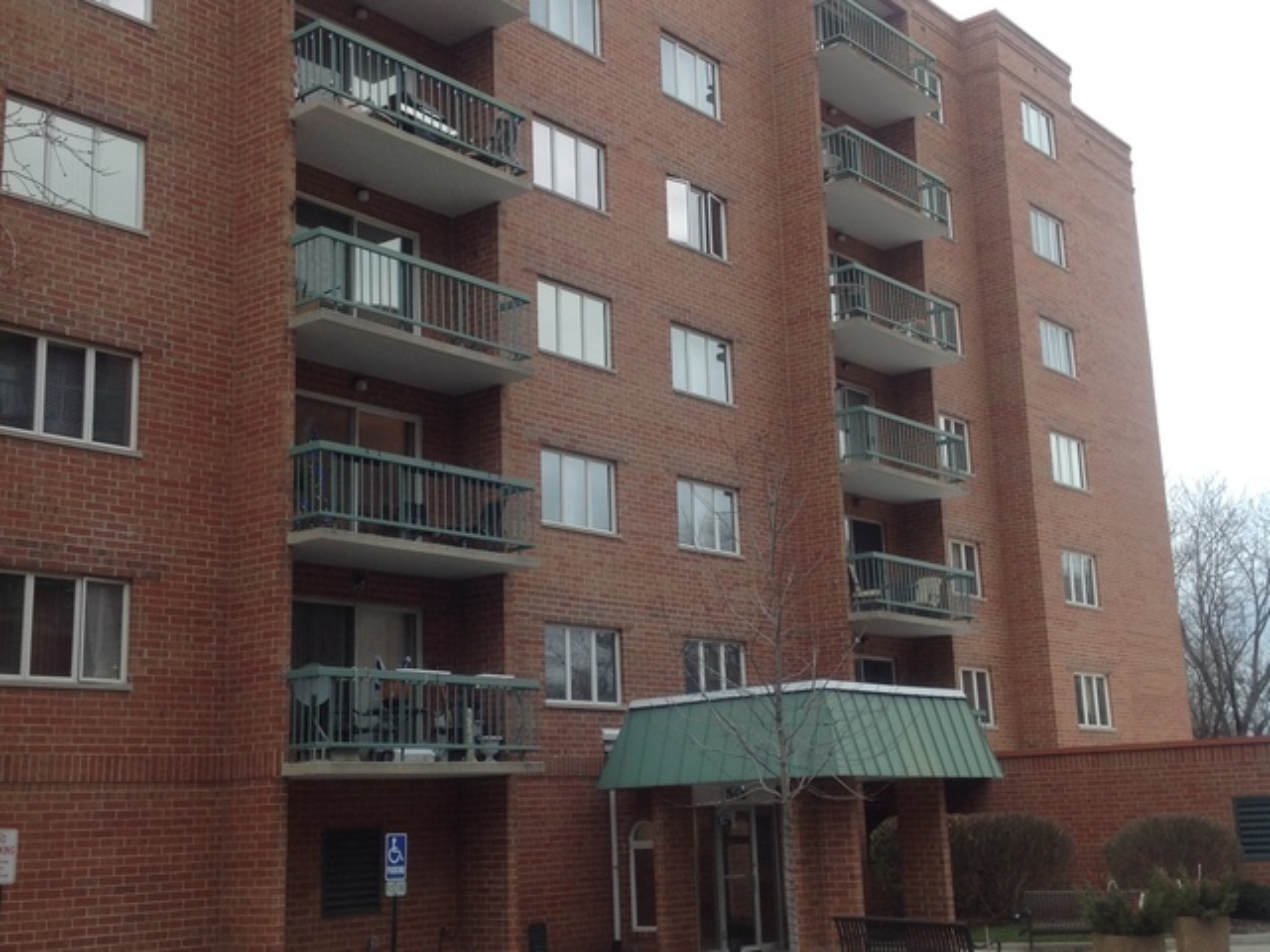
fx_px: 1284
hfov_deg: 52.6
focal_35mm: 35
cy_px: 476
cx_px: 635
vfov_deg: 40.7
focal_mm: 4.28
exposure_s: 1/154
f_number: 2.4
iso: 50
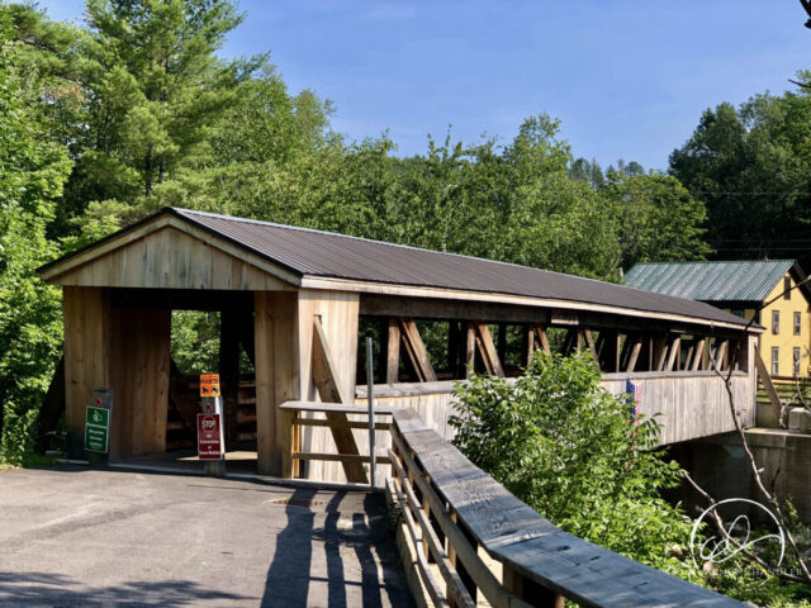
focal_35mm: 57
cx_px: 406
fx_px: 1335
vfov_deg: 25.7
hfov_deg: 33.8
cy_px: 304
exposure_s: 1/425
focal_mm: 6.6
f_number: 2.8
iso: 20
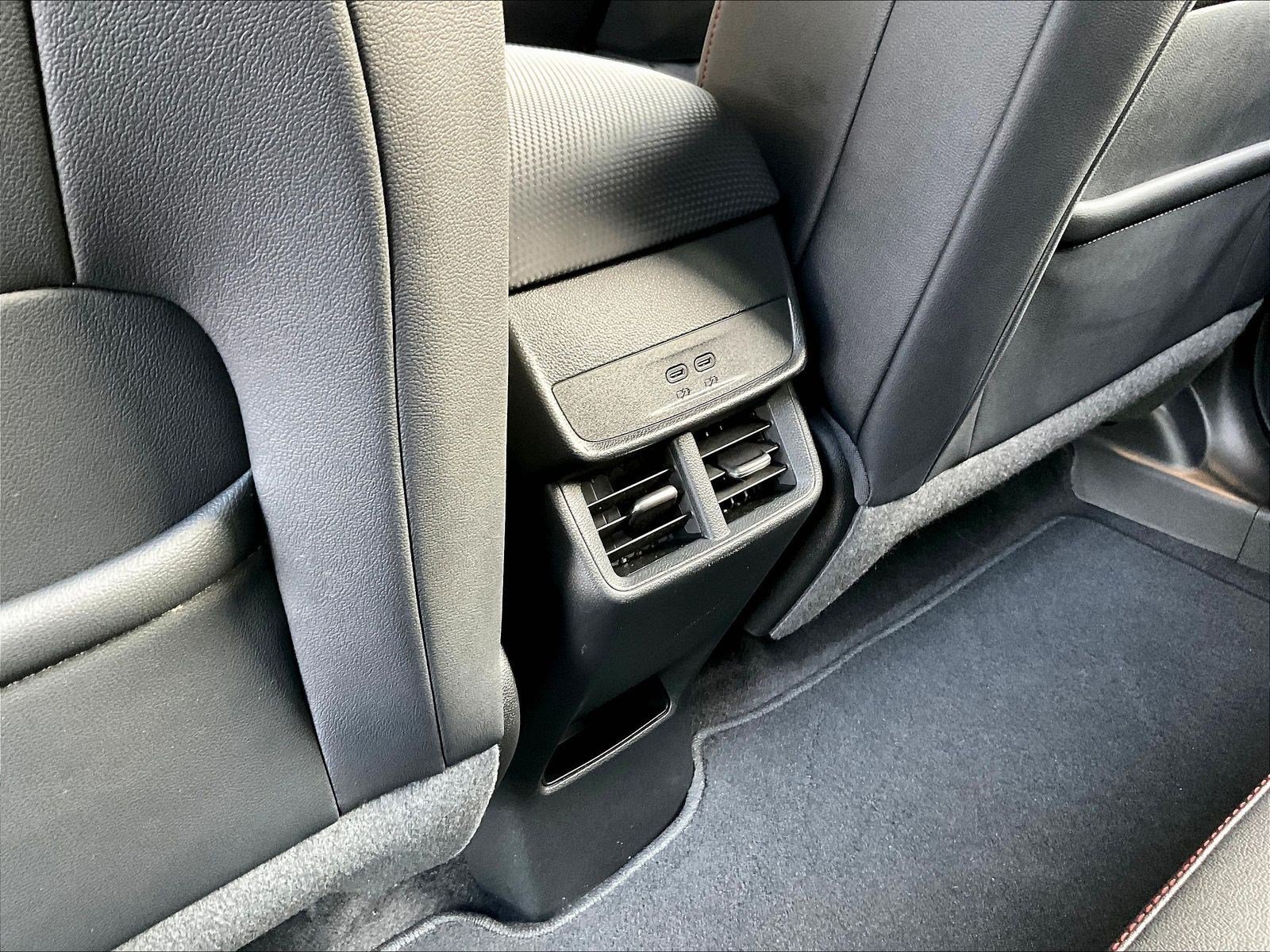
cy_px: 476
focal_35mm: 29
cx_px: 635
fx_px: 1064
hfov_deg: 61.7
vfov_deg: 48.2
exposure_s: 1/30
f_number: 1.8
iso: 320
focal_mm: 3
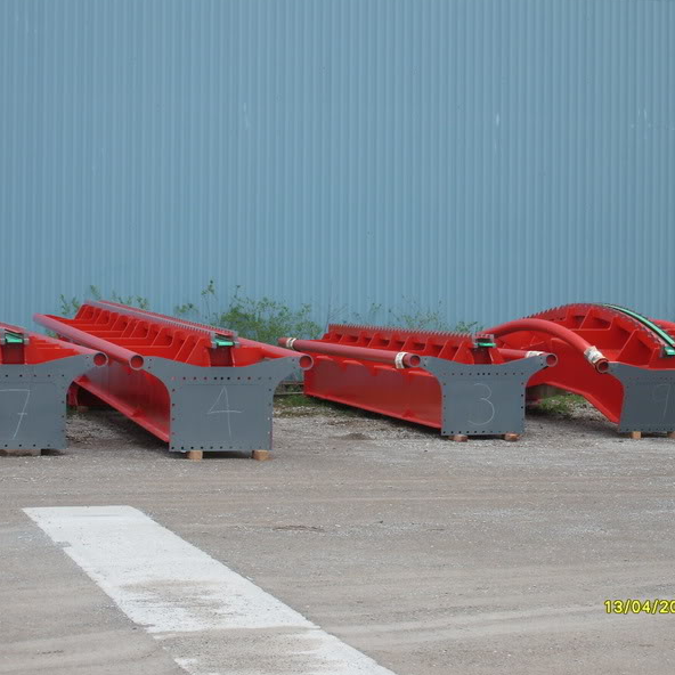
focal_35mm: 86
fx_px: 1897
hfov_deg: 20.2
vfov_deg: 20.2
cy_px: 335
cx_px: 383
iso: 80
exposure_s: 1/90
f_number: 3.9
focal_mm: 12
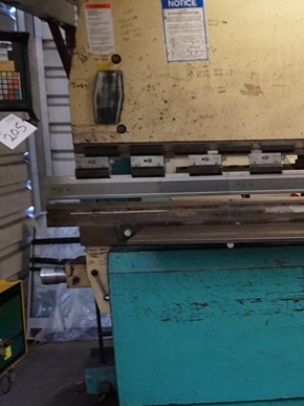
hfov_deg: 21.8
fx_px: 715
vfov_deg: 31.5
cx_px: 388
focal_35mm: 61
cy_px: 257
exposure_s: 1/125
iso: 3200
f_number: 3.5
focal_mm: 16
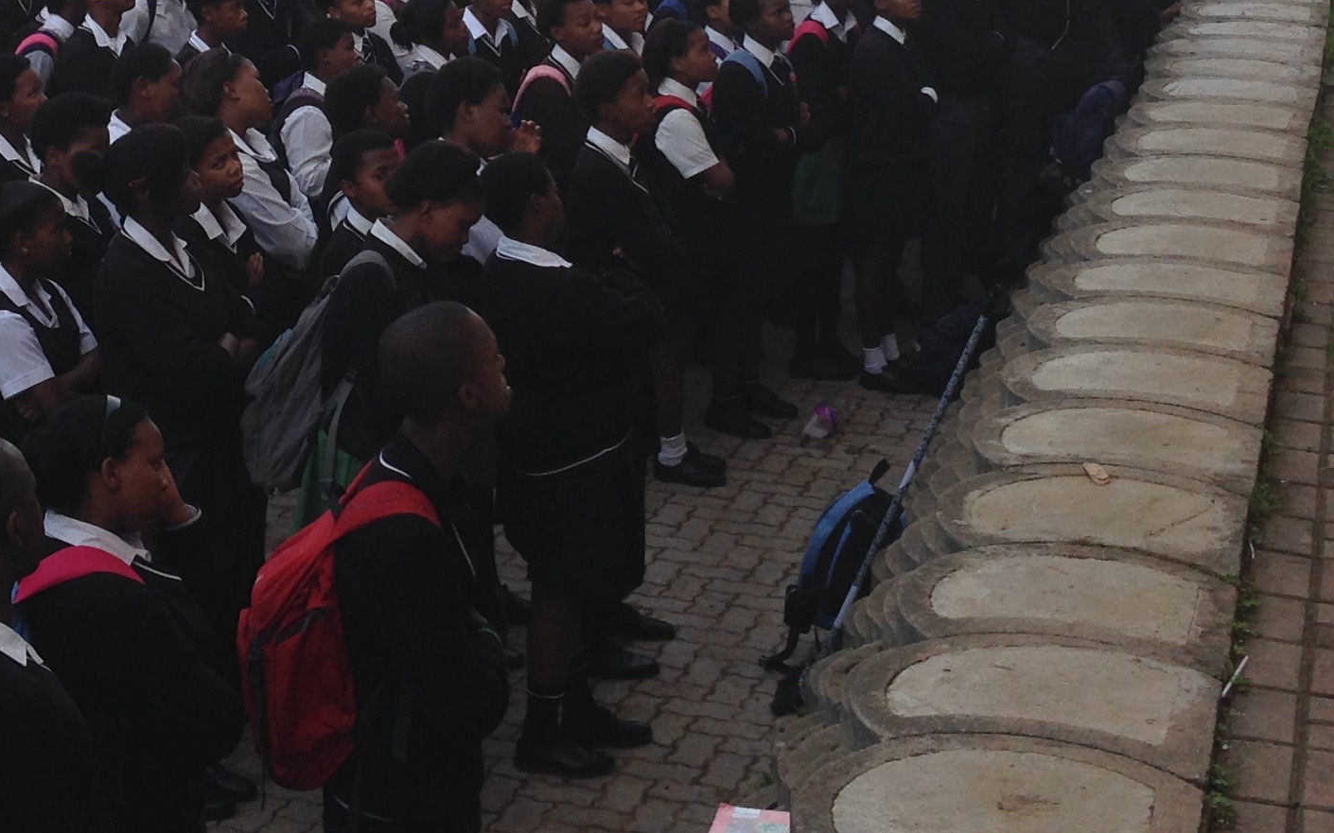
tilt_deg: -9.5
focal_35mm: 81
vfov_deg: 15.8
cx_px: 458
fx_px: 2945
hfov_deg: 25.4
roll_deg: +0.0
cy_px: -31
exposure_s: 1/374
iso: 50
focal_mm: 4.12
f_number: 2.4
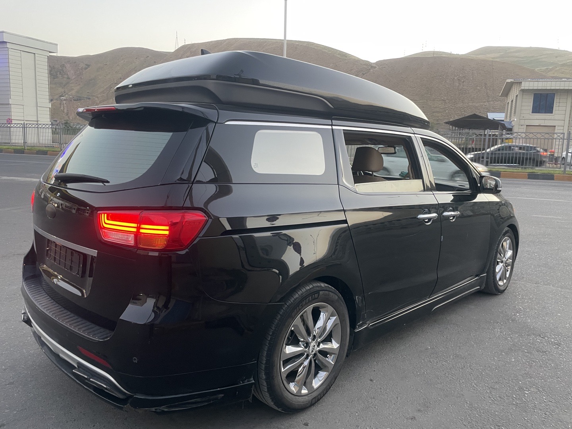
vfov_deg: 53.1
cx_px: 286
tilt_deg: -8.2
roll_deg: -2.6
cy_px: 214
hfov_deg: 67.3
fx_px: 430
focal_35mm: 26
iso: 250
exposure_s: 1/56
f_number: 1.6
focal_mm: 4.2
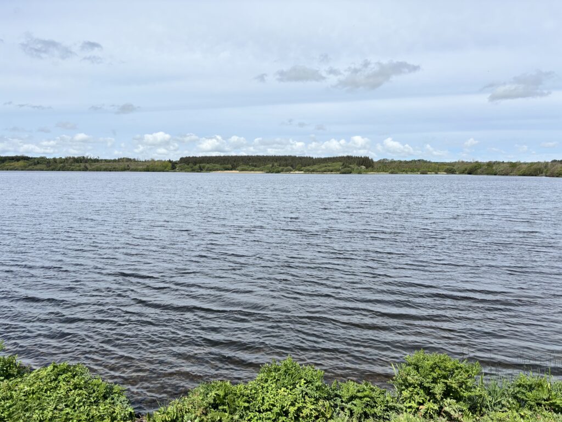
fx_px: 422
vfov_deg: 53.1
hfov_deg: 67.3
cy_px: 211
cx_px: 281
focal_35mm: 26
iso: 50
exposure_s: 1/4854
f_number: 1.6
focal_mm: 5.96
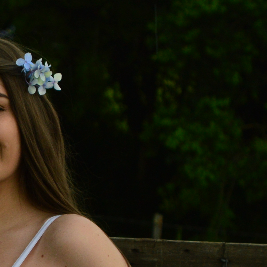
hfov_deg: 5.6
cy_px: 254
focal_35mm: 308
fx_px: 2687
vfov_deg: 5.7
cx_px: -209
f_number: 5.6
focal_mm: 55
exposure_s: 1/125
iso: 200
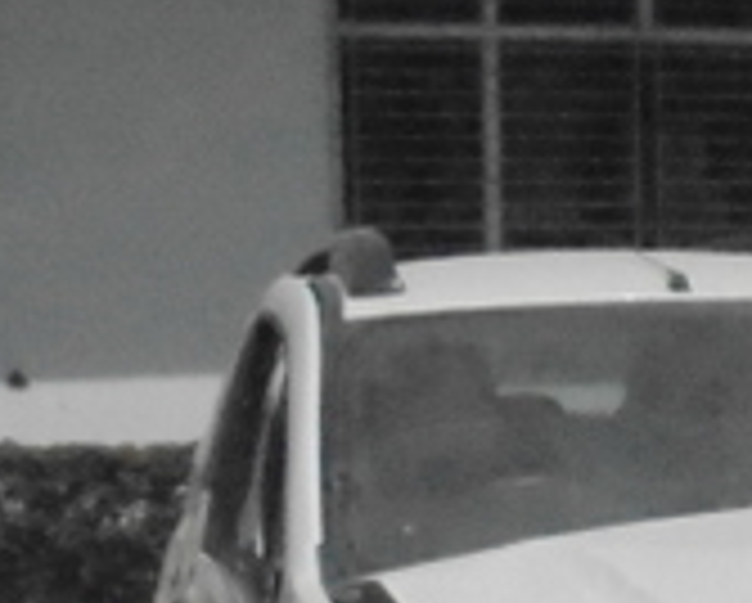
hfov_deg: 19.5
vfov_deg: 15.0
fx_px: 2161
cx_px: 626
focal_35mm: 97
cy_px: 837
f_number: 11.5
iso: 1600
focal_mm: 4.6
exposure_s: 1/1500
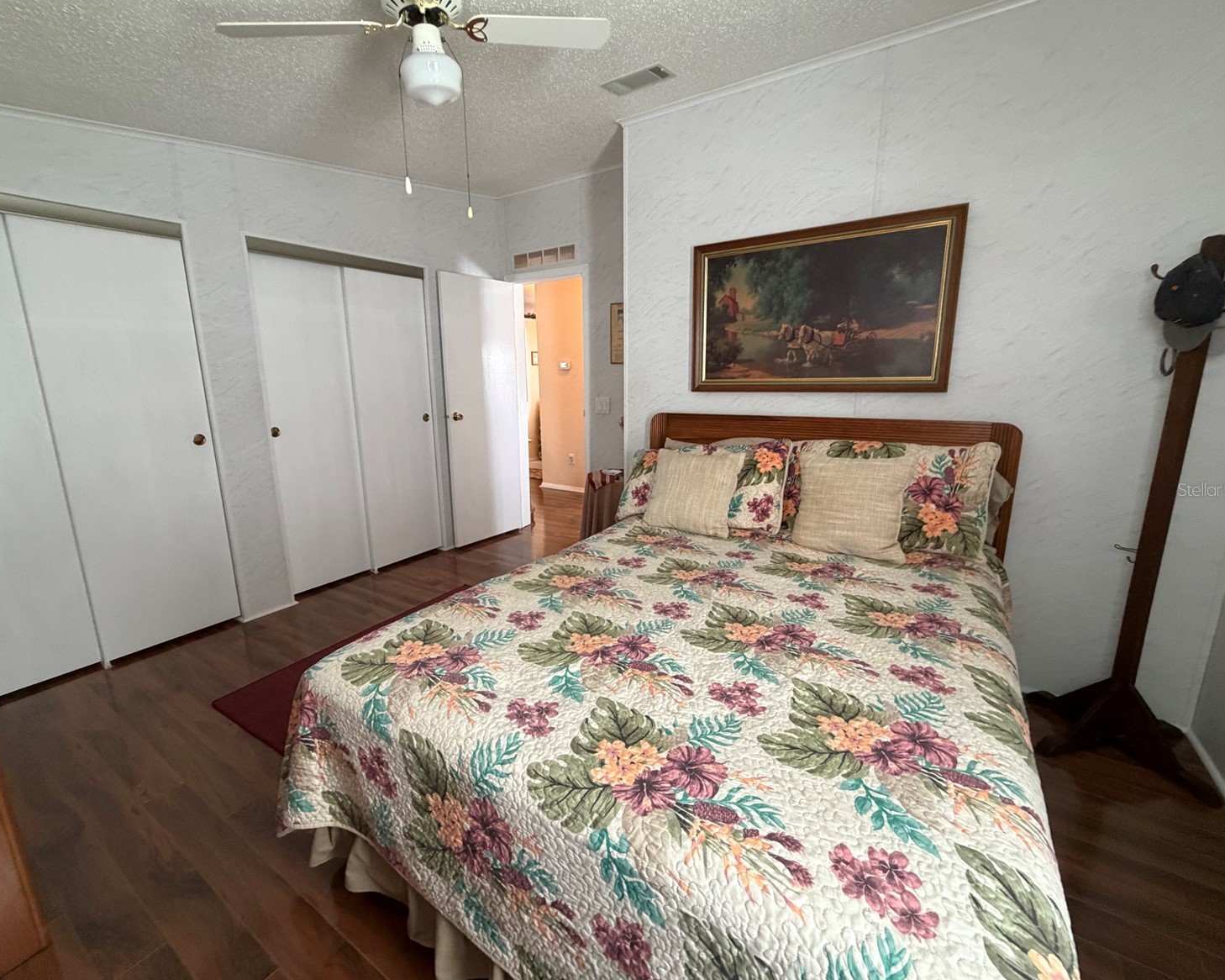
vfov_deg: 84.0
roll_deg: +1.8
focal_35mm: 15
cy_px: 489
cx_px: 585
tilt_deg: -11.8
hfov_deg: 96.7
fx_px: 544
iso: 400
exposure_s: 1/60
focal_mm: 2.22
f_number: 2.2
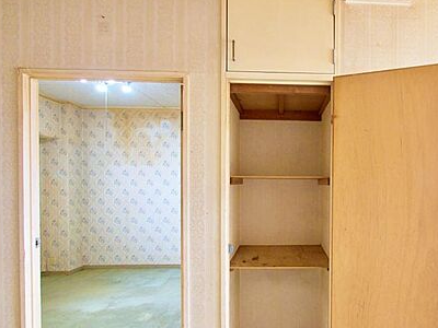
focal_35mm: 21
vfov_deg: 63.1
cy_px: 189
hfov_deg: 76.2
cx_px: 297
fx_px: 266
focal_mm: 7
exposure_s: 1/60
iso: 500
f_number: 4
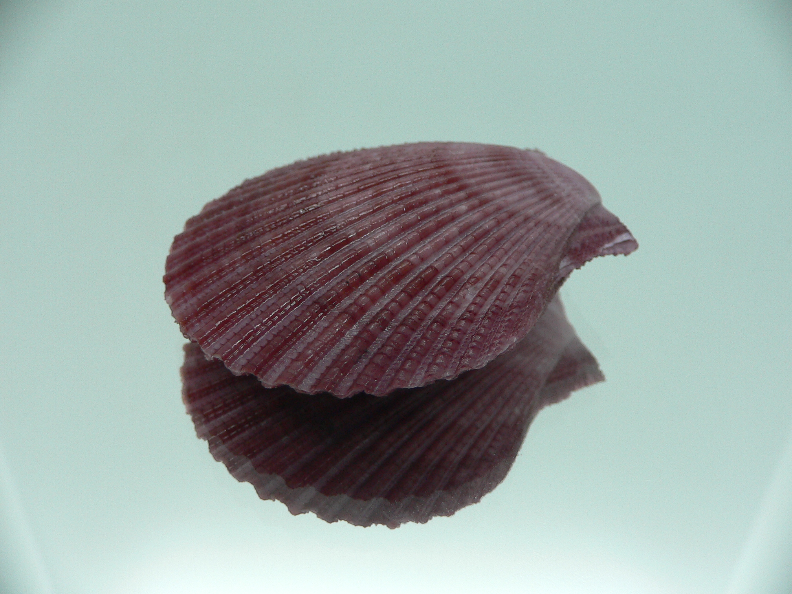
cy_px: 297
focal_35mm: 35
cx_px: 396
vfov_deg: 40.7
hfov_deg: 52.6
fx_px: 801
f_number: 2.8
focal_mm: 4.6
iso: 150
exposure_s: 1/60
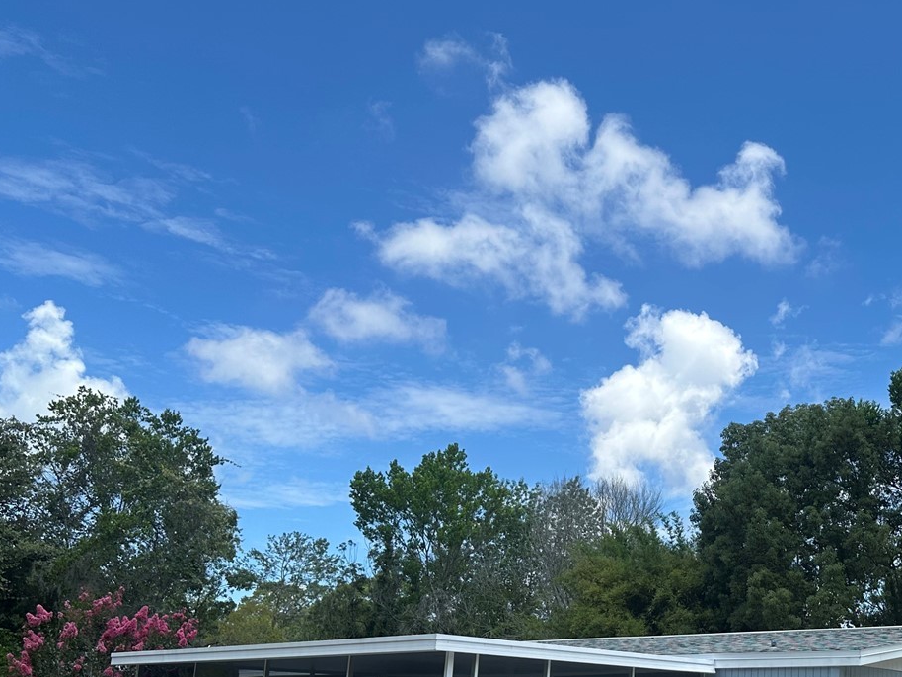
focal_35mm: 42
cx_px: 704
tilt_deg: +11.2
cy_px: 541
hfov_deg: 43.0
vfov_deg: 33.4
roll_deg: -2.8
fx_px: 1095
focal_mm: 6.86
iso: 80
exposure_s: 1/3861
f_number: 1.78
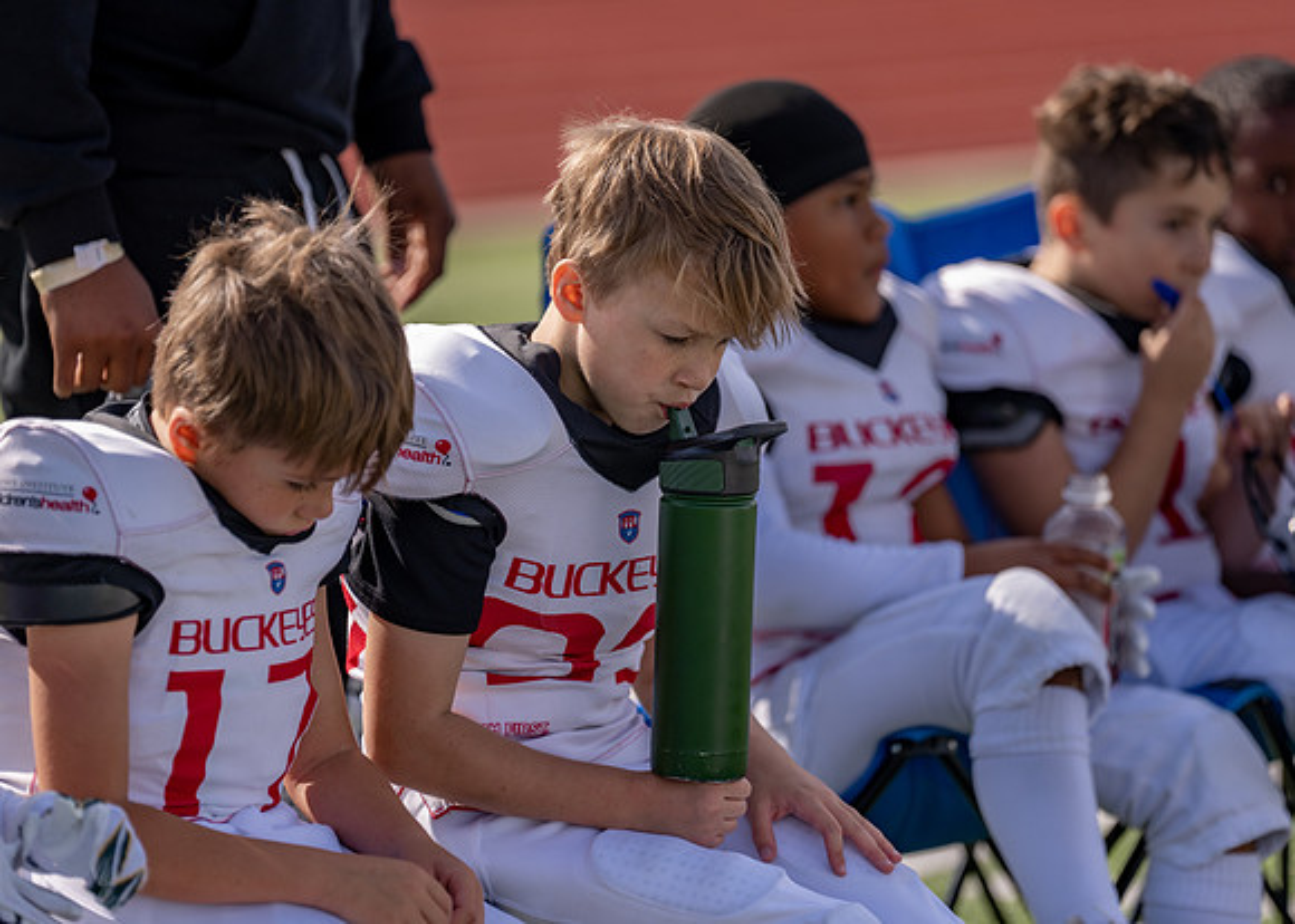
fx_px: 7359
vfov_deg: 7.2
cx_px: 648
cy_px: 462
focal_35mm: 200
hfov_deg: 10.1
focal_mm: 191
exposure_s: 1/2500
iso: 160
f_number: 2.8
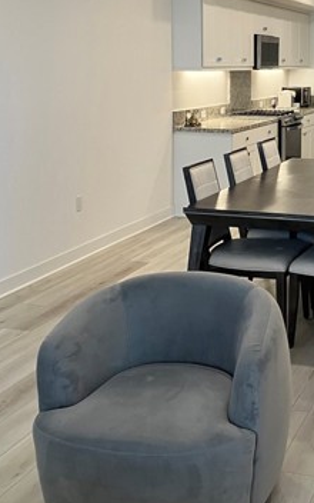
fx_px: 739
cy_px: 107
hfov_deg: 23.1
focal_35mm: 54
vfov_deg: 36.4
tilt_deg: -3.2
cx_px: 305
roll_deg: -0.6
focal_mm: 3.99
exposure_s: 1/60
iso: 64
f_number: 1.8
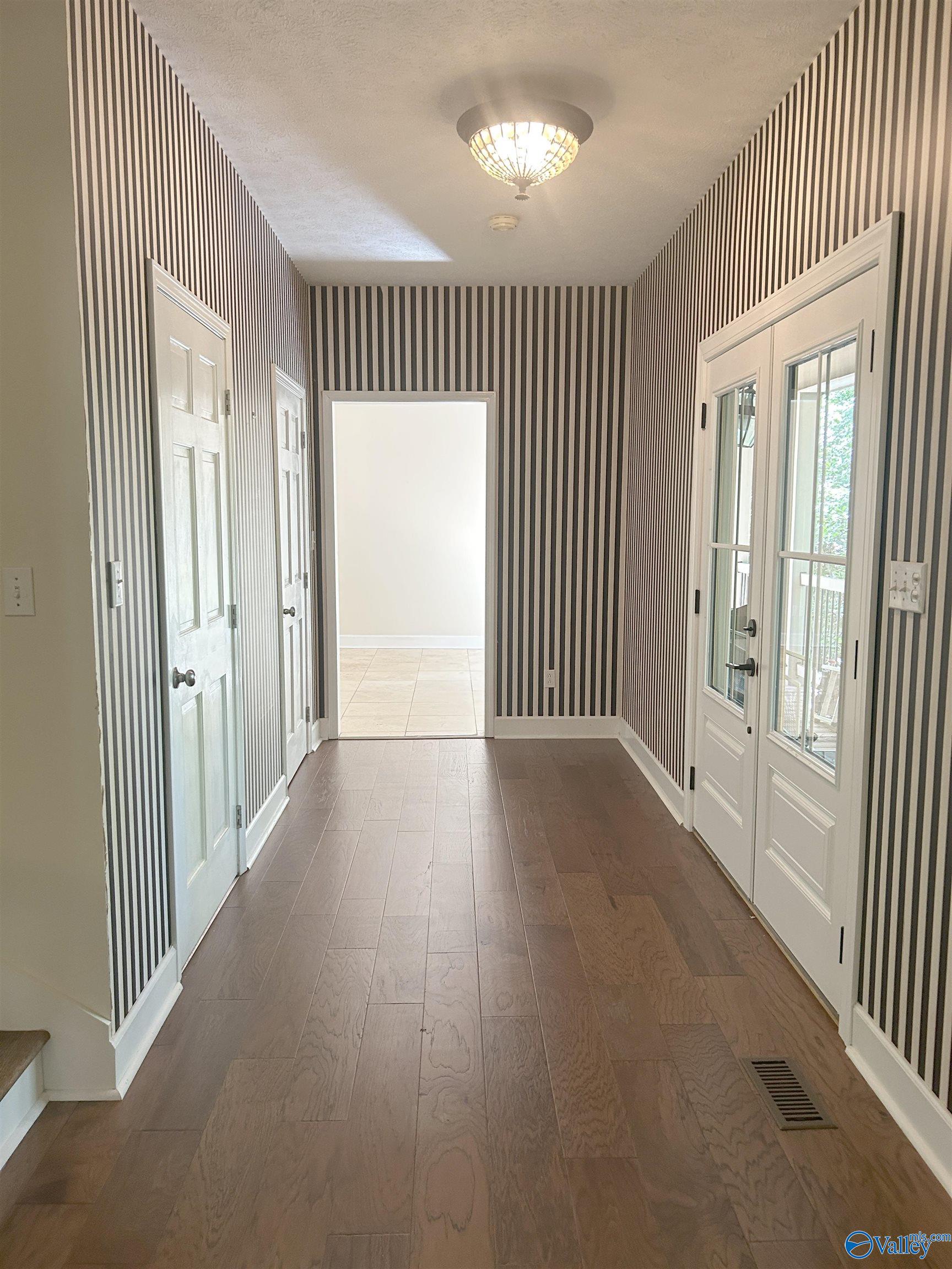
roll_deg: -0.5
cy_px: 634
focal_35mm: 26
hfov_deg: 53.1
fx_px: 953
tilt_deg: -6.2
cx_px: 476
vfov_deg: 67.3
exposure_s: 1/60
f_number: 1.5
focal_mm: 5.7
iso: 200
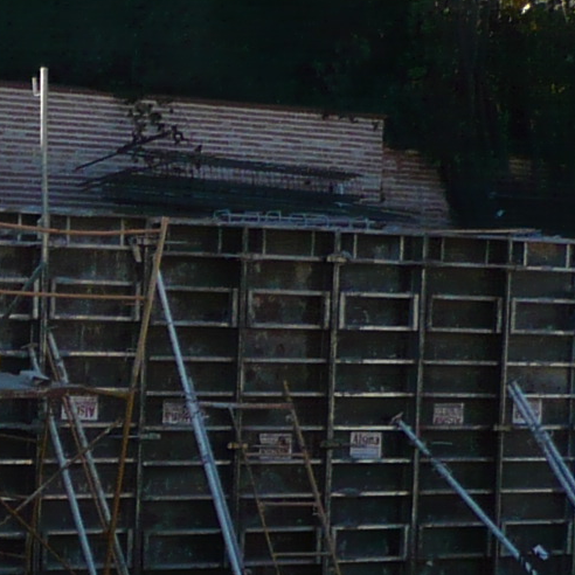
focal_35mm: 177
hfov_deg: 9.5
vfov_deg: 9.7
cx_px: -408
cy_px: 749
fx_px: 3326
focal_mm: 5.8
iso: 100
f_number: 2.8
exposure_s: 1/800
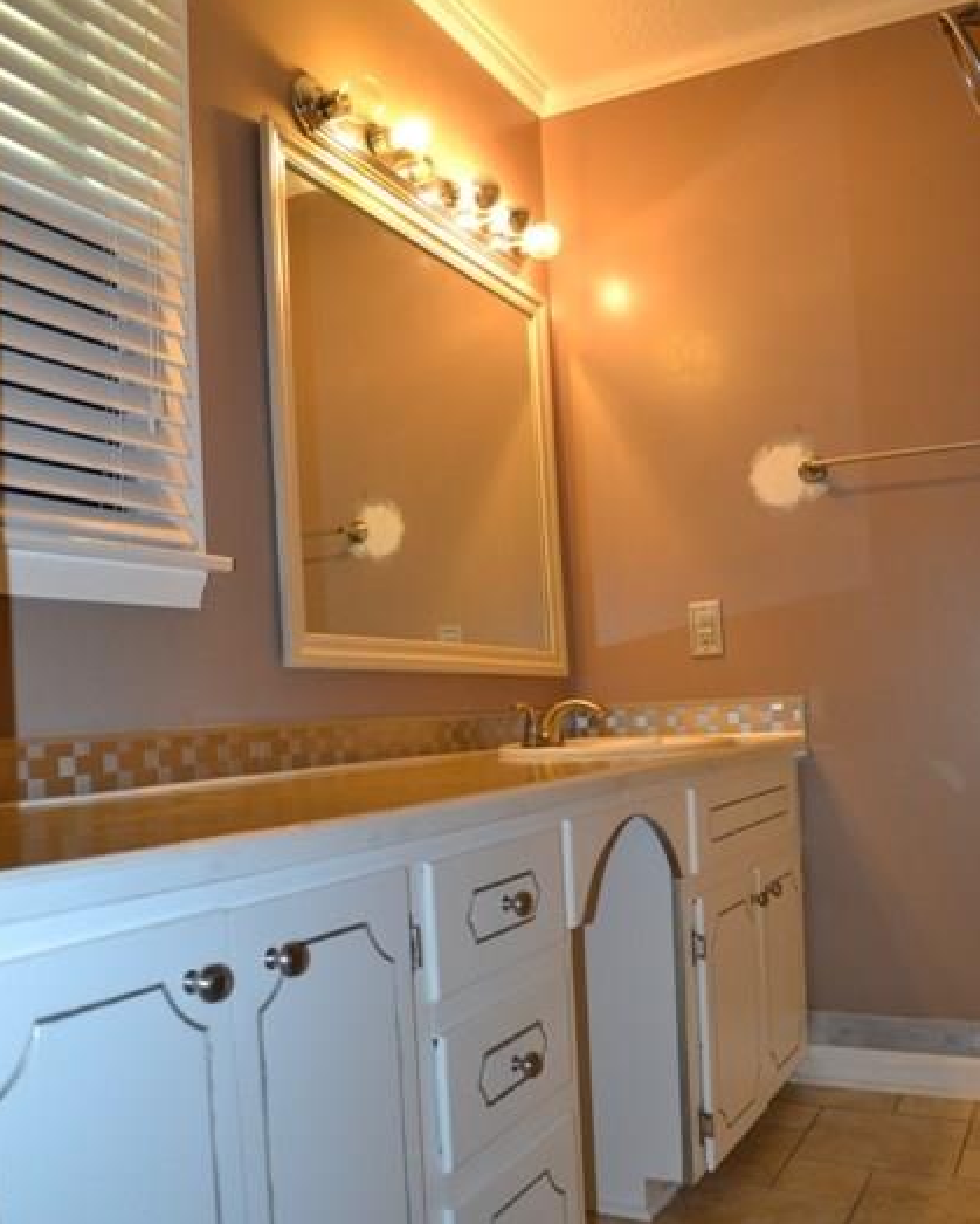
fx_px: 1123
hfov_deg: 47.1
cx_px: 492
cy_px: 667
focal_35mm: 31
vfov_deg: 57.1
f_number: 3.5
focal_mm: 18
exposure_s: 1/60
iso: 640
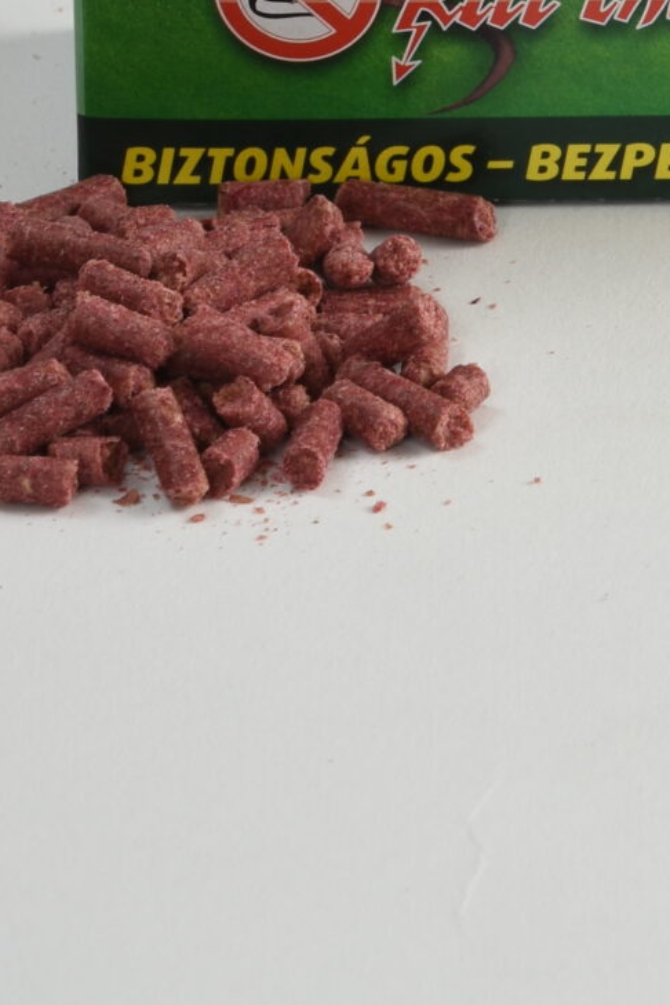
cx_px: 667
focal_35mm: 527
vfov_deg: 3.9
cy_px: -477
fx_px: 14711
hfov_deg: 2.6
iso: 100
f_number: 10
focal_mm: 100
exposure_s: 1/200
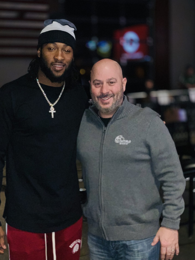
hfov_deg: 24.8
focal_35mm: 59
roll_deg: +2.6
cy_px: 133
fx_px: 443
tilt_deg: -6.7
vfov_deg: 32.7
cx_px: 90
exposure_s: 1/30
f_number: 2.4
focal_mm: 6
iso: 250
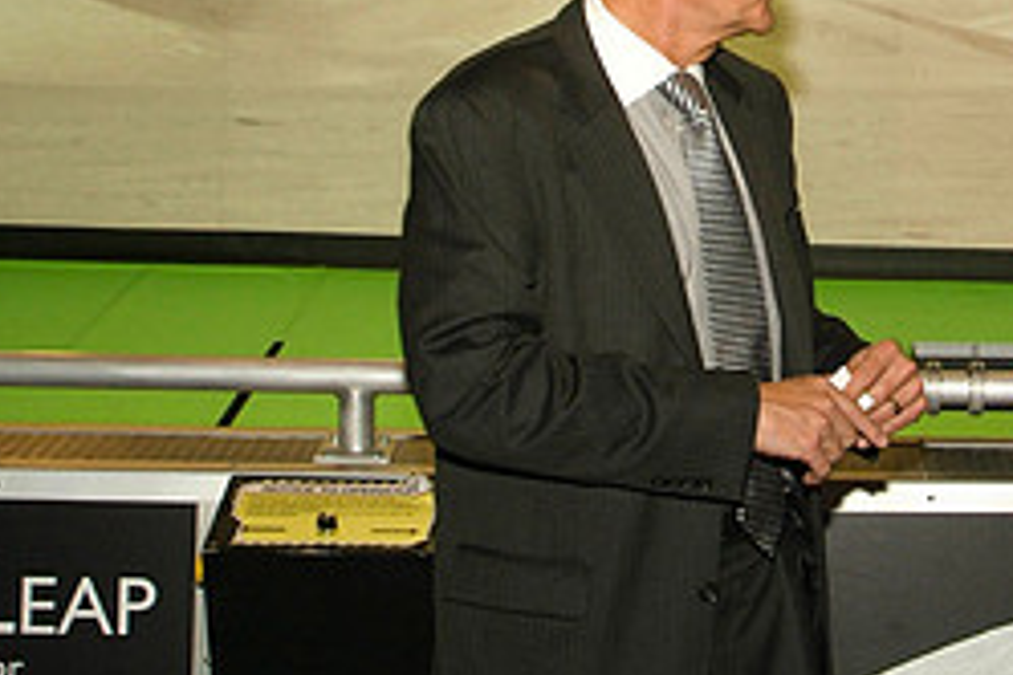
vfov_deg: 16.2
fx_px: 2363
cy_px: 161
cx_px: 1147
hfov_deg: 22.6
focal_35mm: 84
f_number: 9.5
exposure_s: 1/60
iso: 800
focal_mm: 24
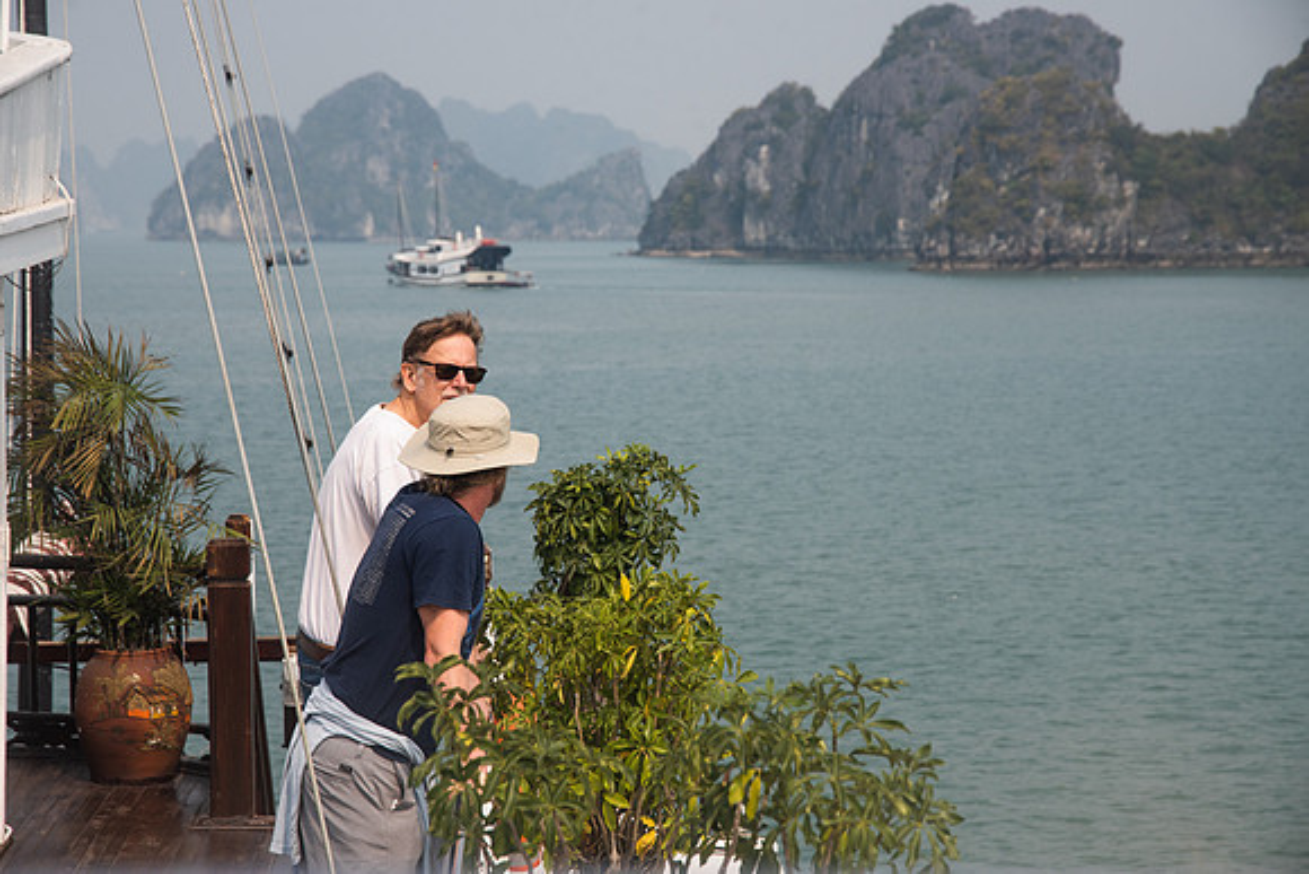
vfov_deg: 13.0
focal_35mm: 105
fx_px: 3819
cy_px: 437
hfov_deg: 19.5
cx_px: 654
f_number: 7.1
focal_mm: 105
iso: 320
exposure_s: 1/800
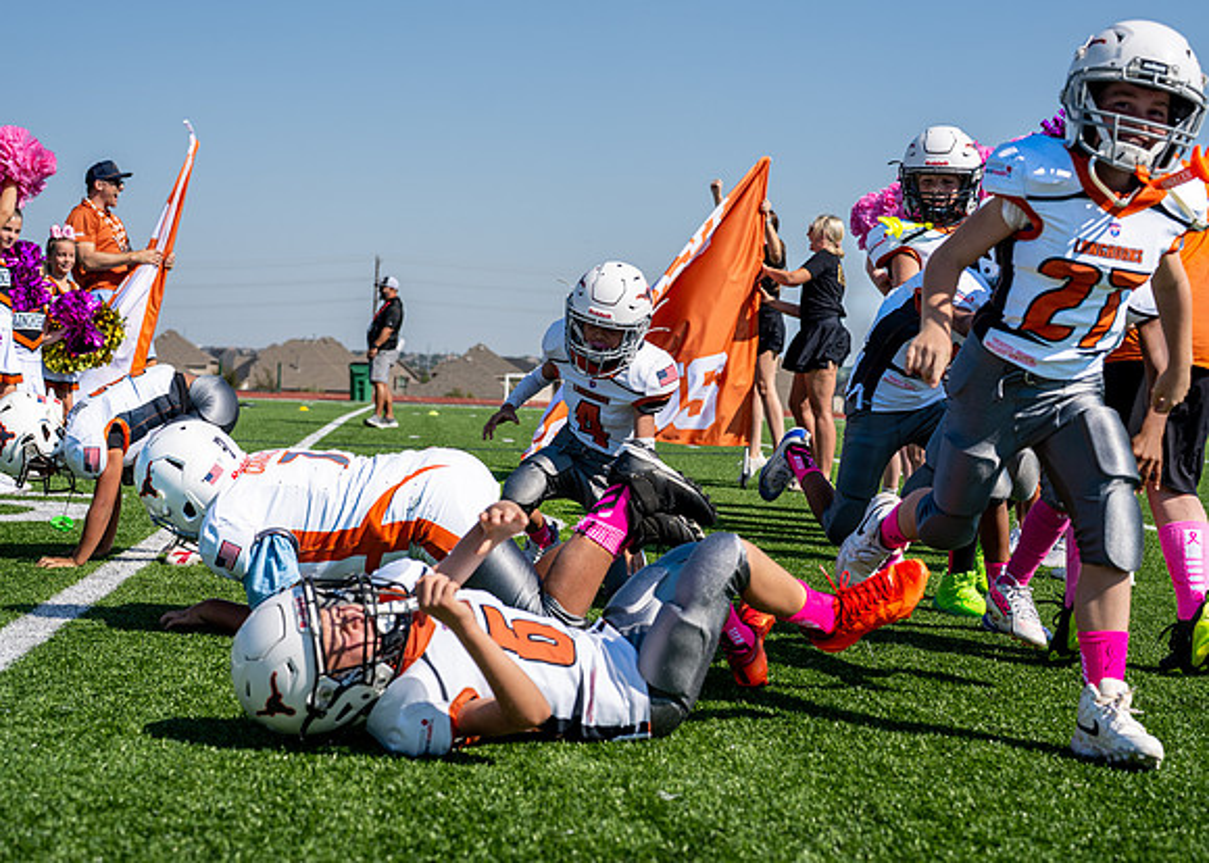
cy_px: 396
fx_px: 2014
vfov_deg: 24.2
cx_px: 610
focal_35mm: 59
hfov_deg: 33.4
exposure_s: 1/1250
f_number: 4
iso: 100
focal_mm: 50
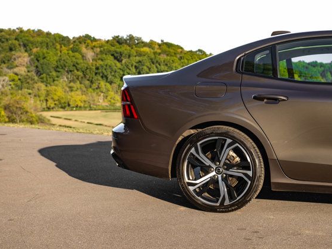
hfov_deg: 29.4
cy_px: 124
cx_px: 177
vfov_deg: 22.3
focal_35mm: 66
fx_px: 633
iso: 800
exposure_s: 1/1000
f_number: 5
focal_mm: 60
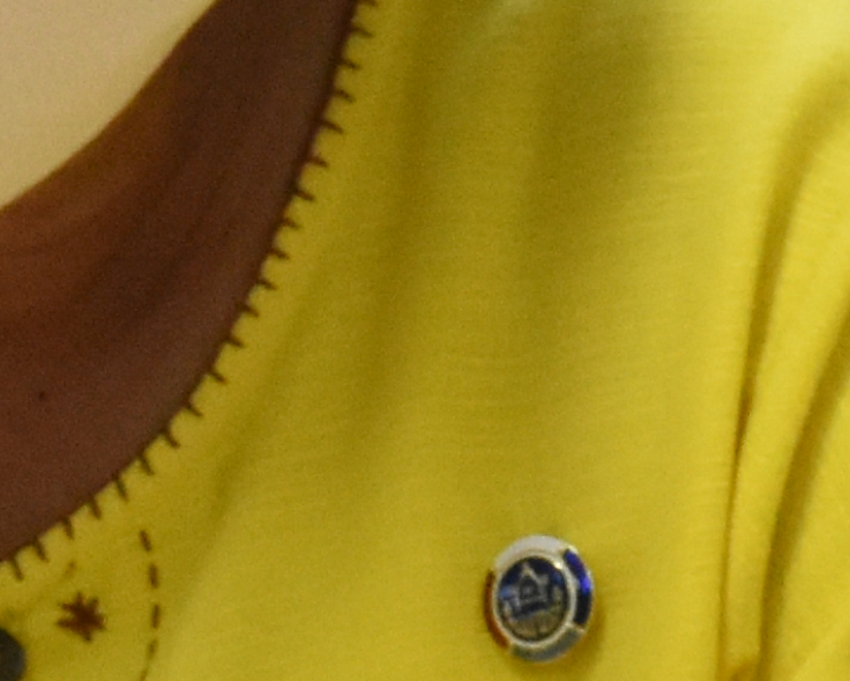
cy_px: 475
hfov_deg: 3.4
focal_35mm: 574
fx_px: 14442
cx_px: 1236
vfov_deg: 2.7
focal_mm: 50
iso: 3200
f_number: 6.3
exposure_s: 1/160
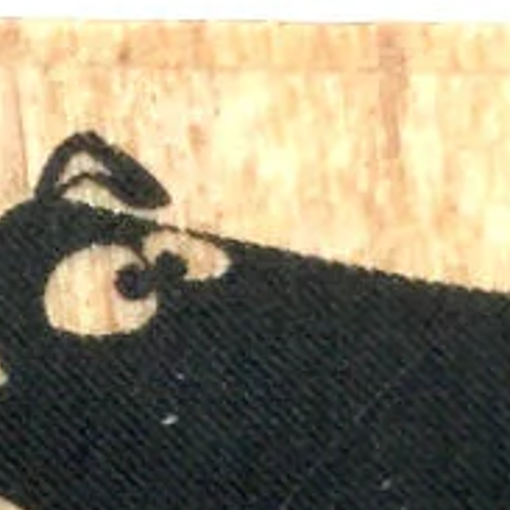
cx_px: -6
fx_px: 3500
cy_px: 701
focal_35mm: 210
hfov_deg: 8.3
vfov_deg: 8.2
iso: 32
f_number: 2.2
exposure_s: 1/384
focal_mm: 4.2
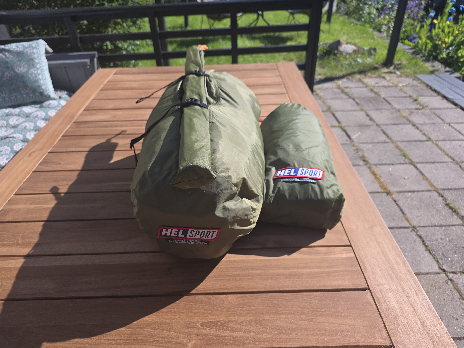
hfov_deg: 73.9
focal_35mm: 23
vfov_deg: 58.9
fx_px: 308
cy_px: 174
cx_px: 232
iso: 80
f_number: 1.7
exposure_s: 1/4145
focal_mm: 6.25
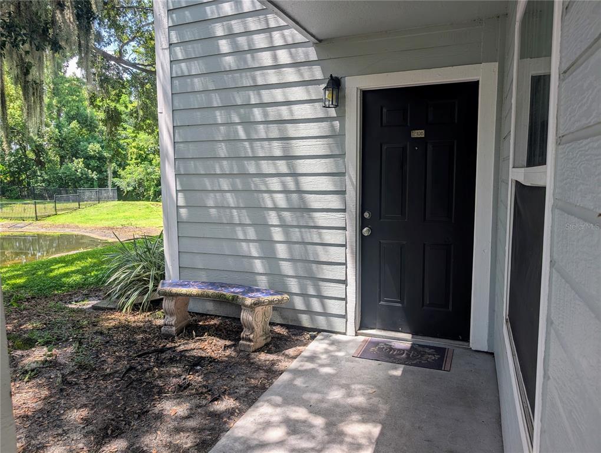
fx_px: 417
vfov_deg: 56.9
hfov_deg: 71.5
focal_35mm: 24
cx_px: 300
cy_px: 226
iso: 20
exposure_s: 1/256
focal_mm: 6.9
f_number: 1.68
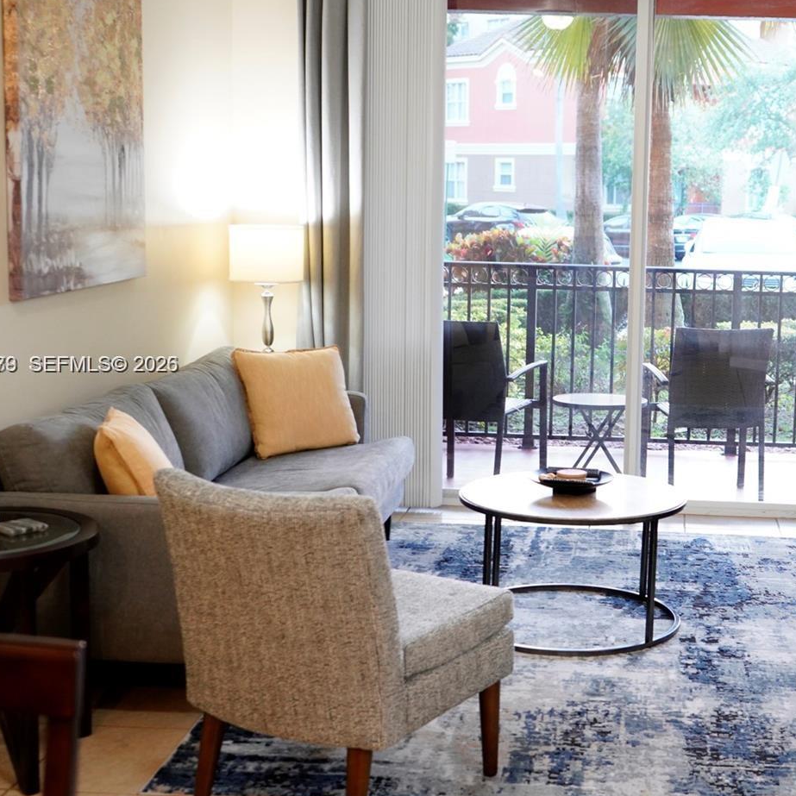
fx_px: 1379
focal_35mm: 53
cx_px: 599
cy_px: 366
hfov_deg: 31.6
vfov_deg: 32.2
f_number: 4
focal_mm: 36
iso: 2000
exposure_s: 1/40
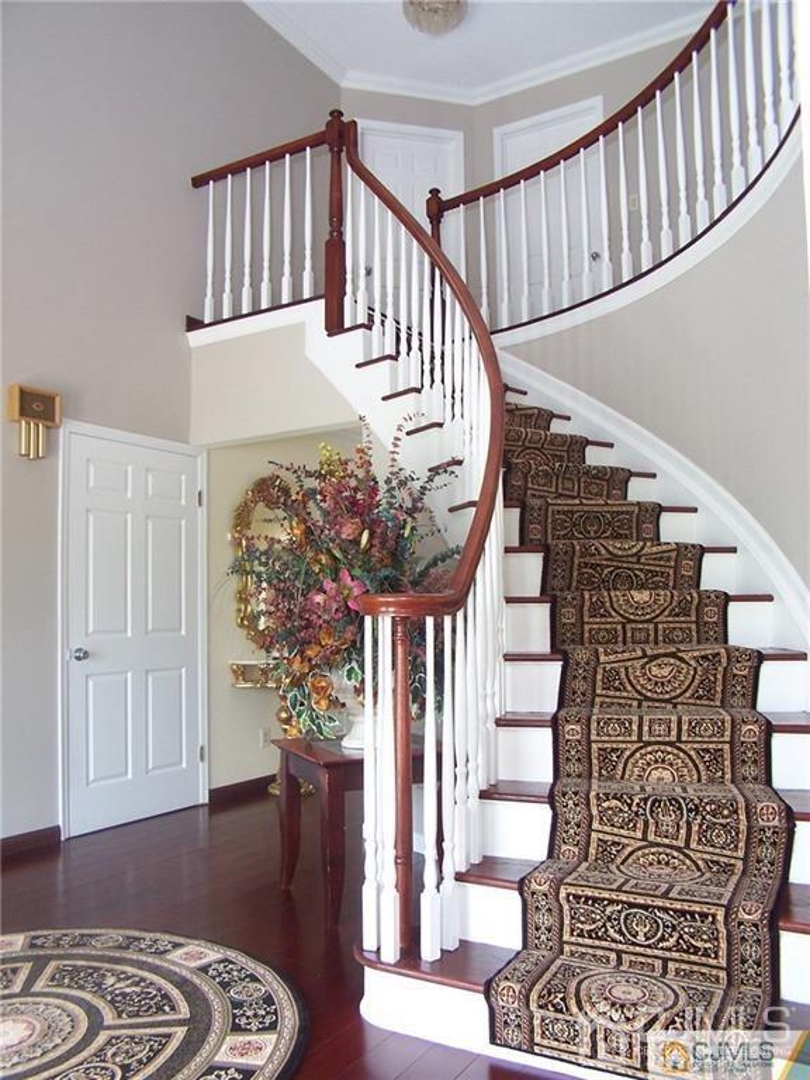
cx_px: 405
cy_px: 540
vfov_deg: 49.0
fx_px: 1186
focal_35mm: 38
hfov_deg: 37.7
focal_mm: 6.3
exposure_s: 1/10
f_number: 2.8
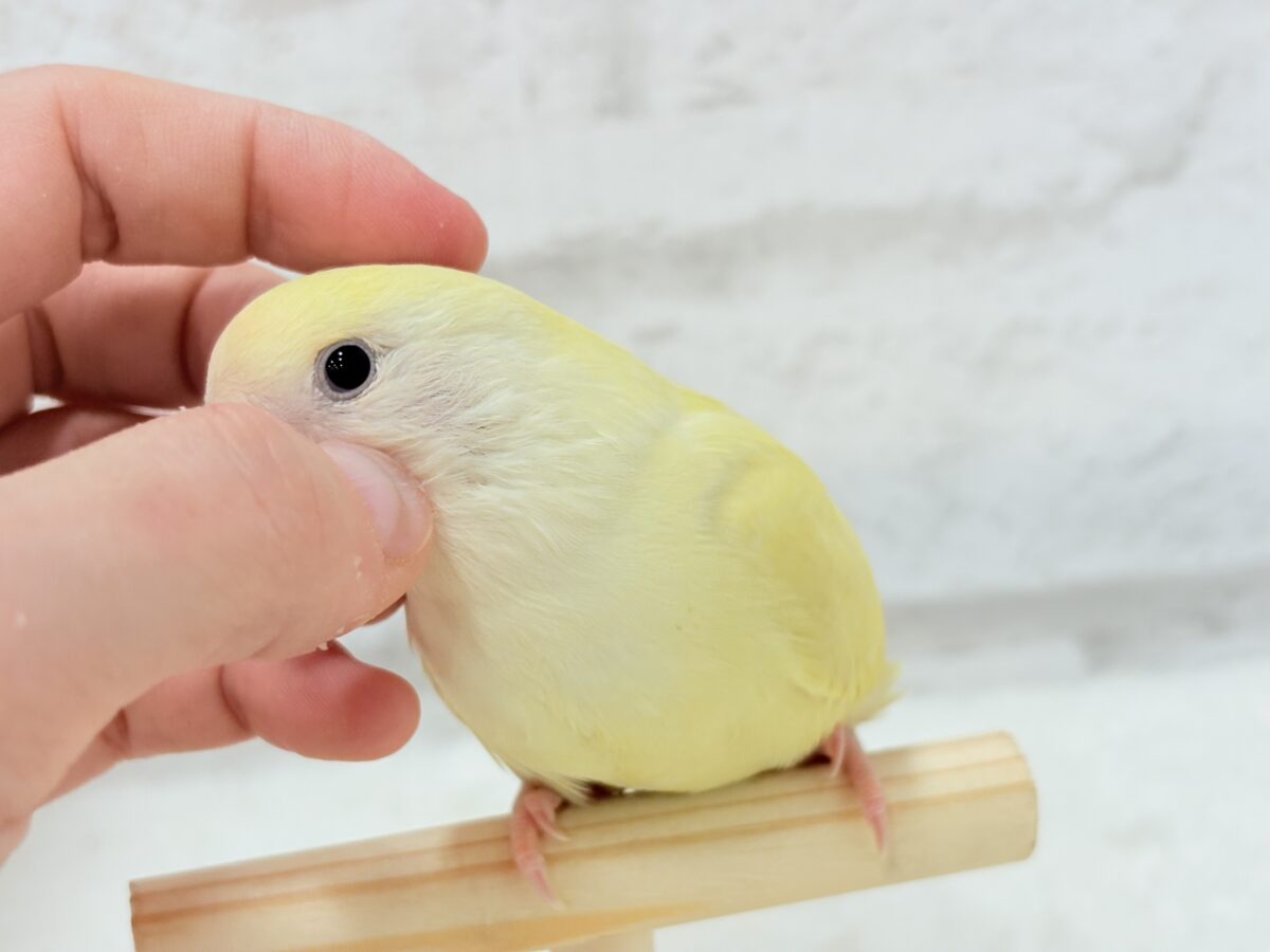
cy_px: 476
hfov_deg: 36.8
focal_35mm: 52
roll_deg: +6.4
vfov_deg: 28.0
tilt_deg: -18.1
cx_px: 635
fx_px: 1908
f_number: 1.6
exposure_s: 1/100
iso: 80
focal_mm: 5.96
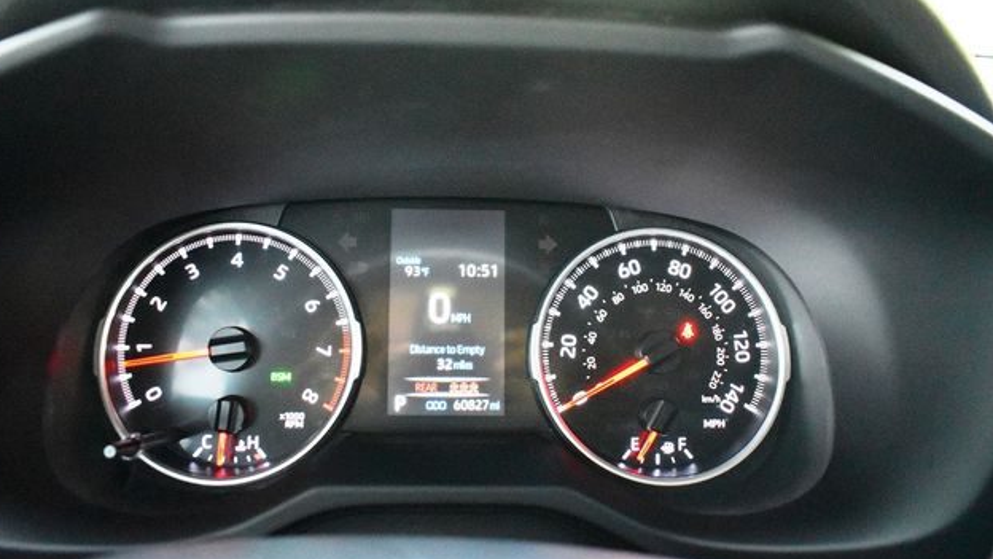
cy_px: 257
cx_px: 485
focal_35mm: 29
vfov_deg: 40.2
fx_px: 764
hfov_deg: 66.1
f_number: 3.5
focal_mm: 18
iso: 5000
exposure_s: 1/125
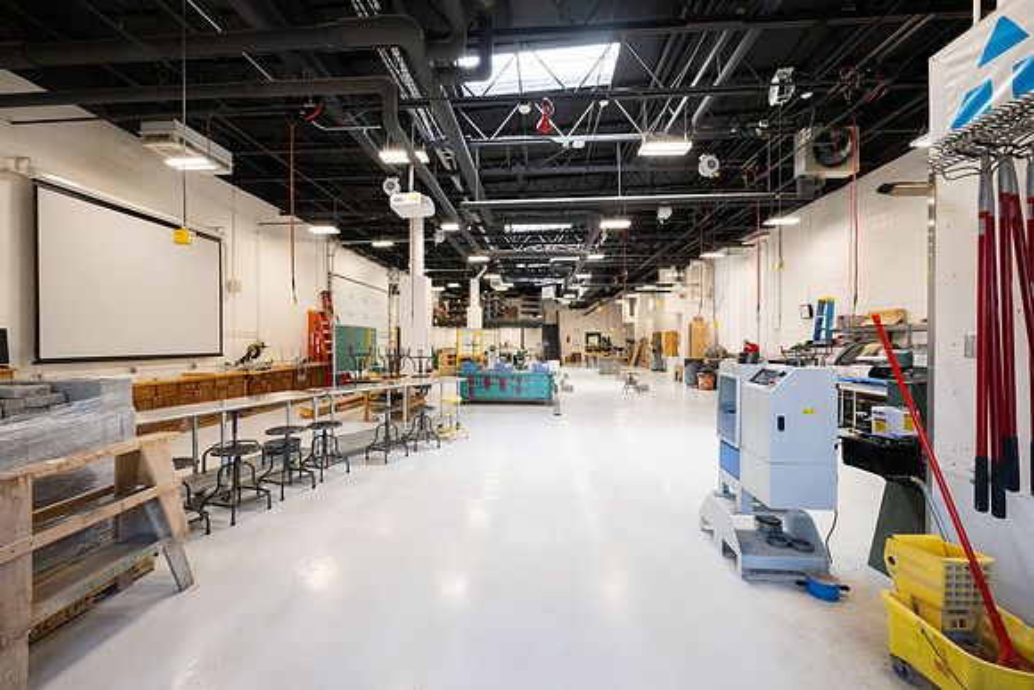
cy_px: 345
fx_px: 402
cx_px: 517
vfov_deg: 81.2
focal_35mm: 14
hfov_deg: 104.2
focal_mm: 14
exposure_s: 1/100
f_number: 9
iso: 2500
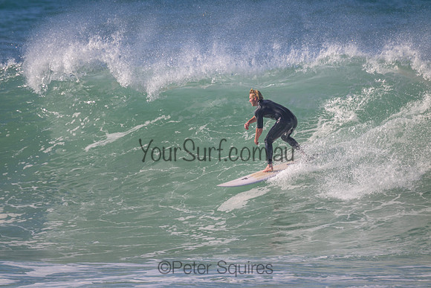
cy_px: 144
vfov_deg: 1.7
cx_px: 216
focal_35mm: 800
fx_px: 9580
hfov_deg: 2.6
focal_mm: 800
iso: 360
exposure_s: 1/800
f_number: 11
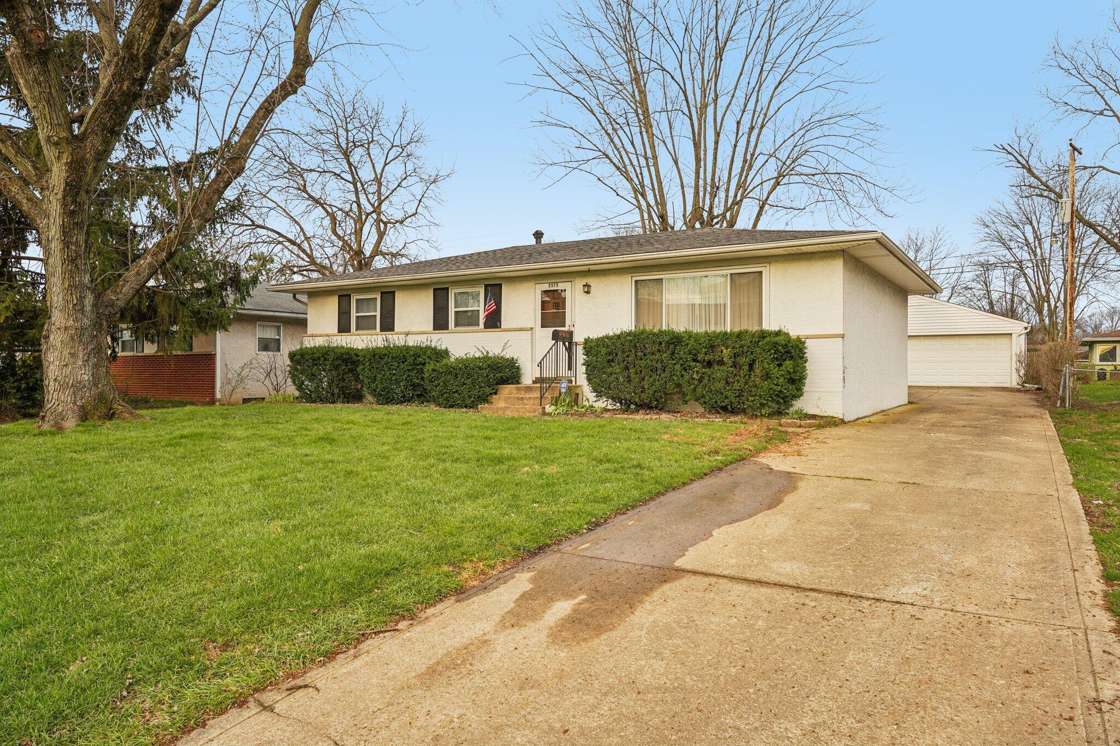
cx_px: 560
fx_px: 762
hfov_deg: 72.6
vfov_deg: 52.2
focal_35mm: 24
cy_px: 373
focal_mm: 24.5
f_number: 8
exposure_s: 1/60
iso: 100
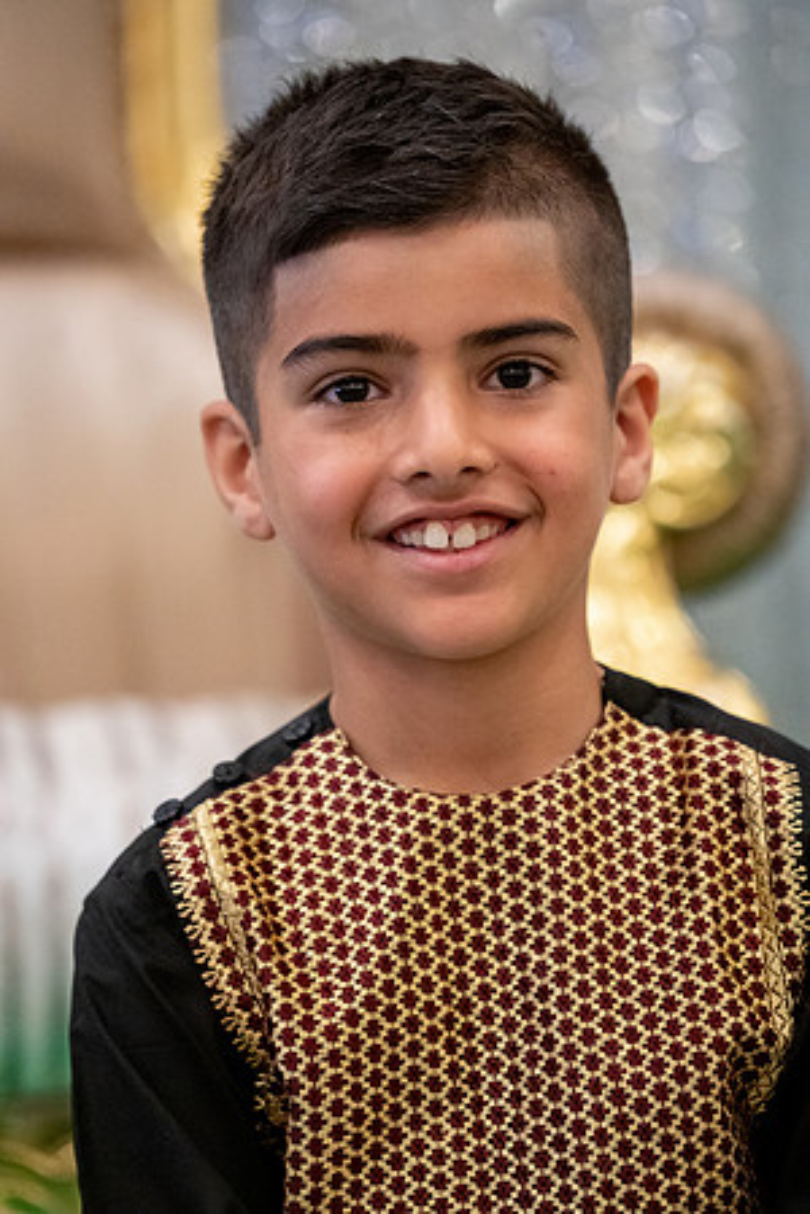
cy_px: 607
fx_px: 6176
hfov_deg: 7.5
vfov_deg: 11.2
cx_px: 405
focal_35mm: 183
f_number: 4
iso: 16000
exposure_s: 1/160
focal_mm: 183
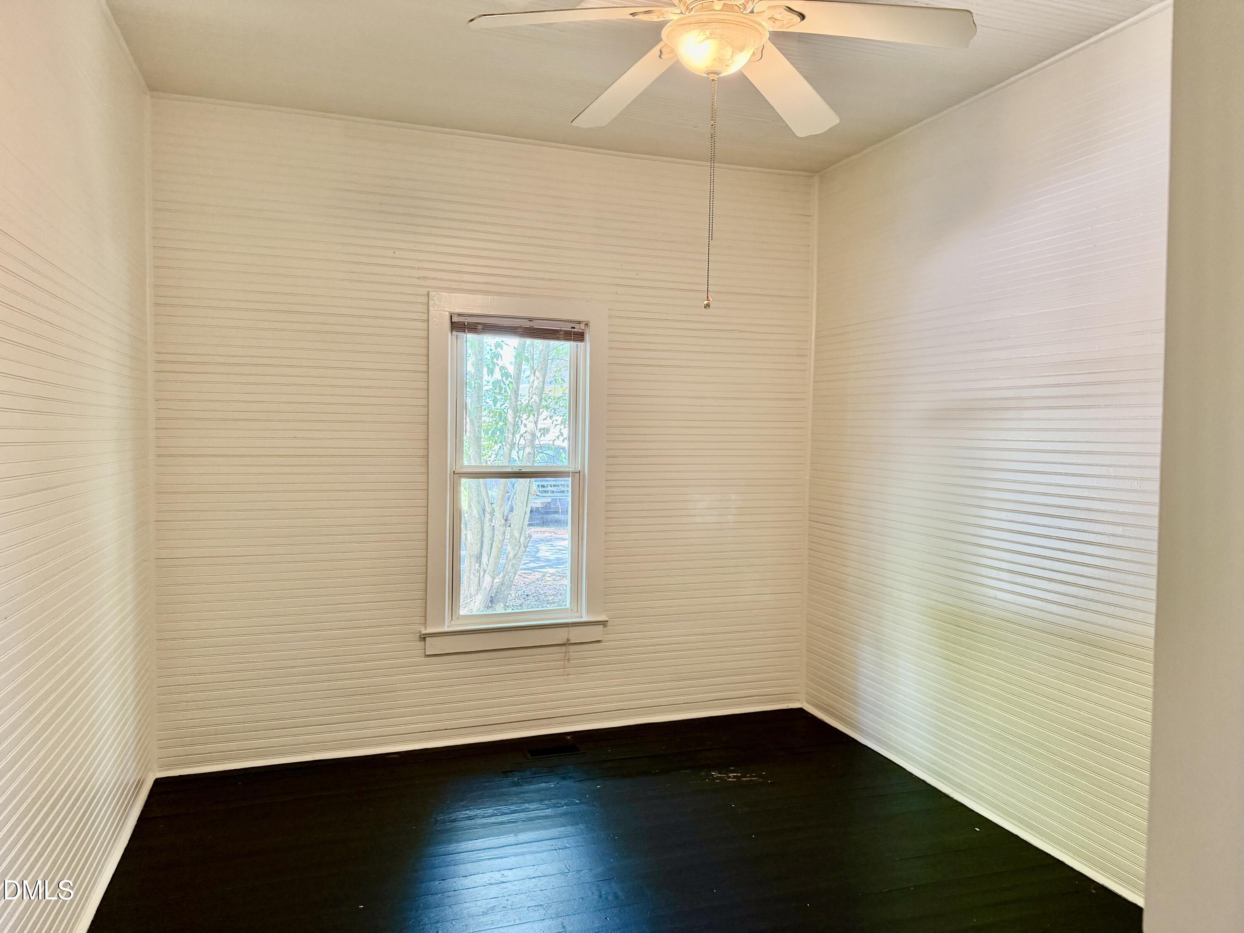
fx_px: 862
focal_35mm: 24
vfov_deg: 56.8
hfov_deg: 71.6
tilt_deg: -2.1
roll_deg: -1.1
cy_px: 466
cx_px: 622
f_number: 1.78
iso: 320
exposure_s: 1/60
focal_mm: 6.76
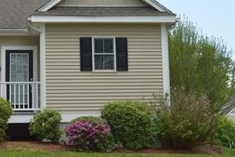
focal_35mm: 83
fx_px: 542
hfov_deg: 24.3
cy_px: 64
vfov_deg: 16.5
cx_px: 72
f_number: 8
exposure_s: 1/200
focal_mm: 28
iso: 100
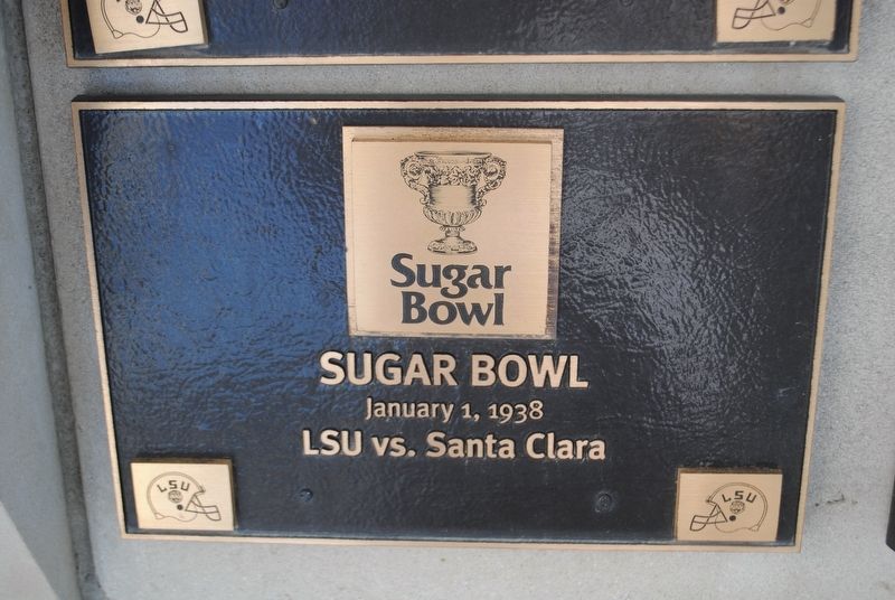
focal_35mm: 45
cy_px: 300
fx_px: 1120
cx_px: 448
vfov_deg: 30.0
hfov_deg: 43.5
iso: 200
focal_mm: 30
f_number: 5
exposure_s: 1/100
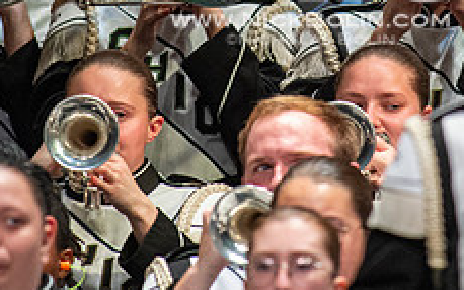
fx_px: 19558
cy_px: -53
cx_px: 310
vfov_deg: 0.8
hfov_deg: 1.4
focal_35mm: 1547
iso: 5000
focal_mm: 600
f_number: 5.6
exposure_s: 1/400
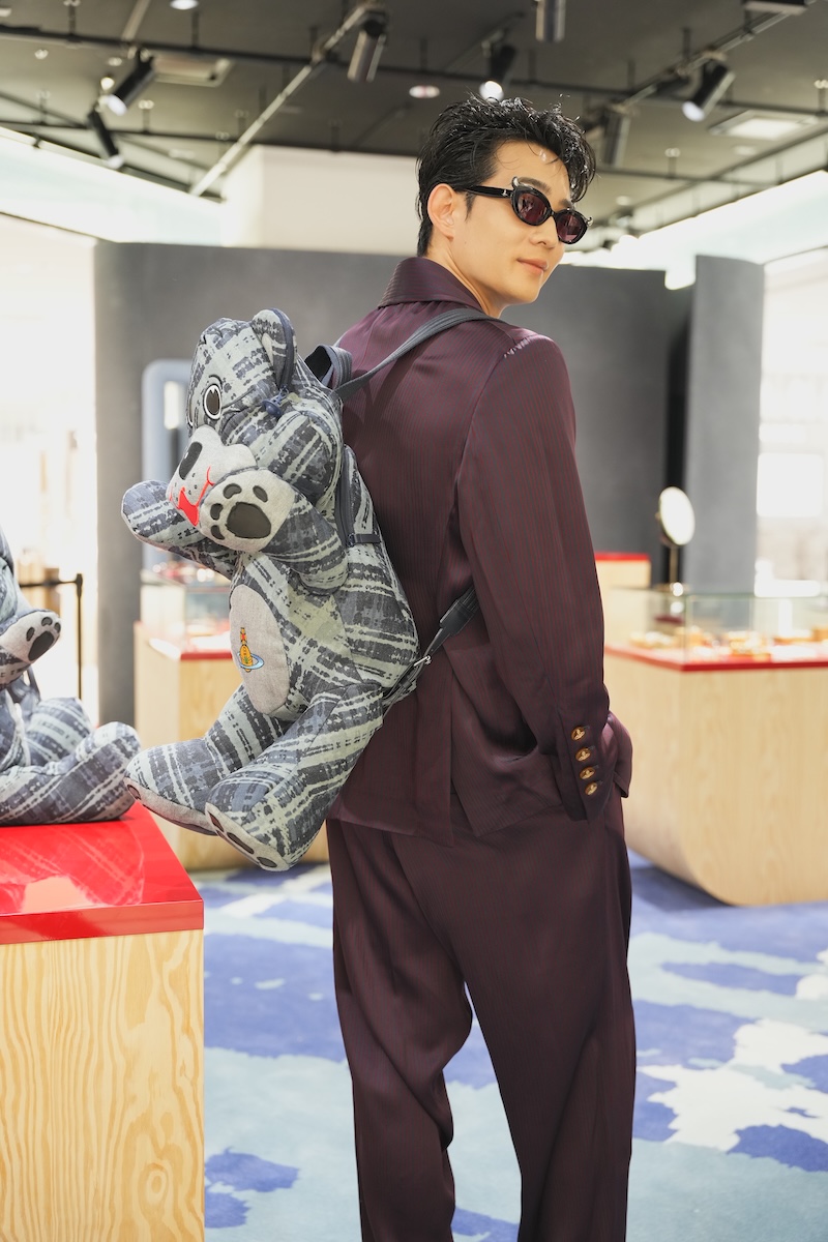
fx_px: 1463
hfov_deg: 31.6
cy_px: 621
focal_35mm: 42
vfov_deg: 46.0
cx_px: 414
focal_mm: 42.4
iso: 1250
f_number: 2.8
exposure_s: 1/125
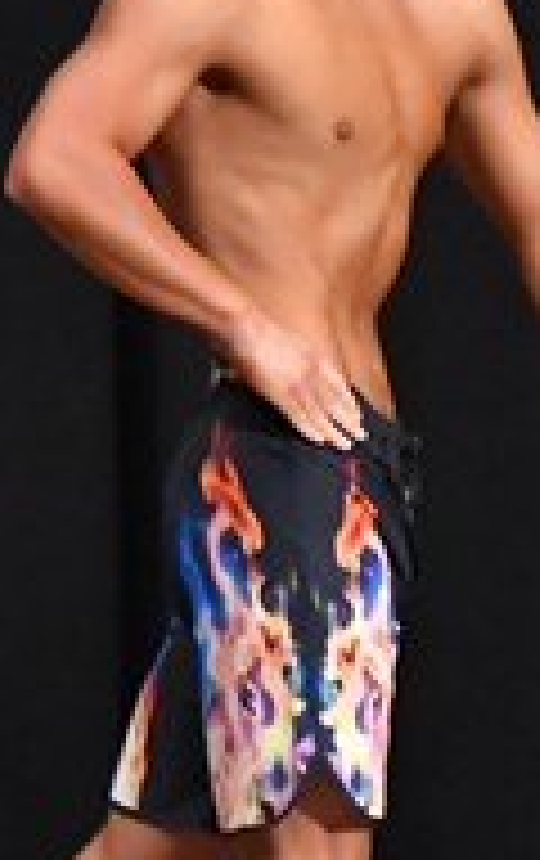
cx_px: 1708
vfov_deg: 2.5
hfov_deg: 1.6
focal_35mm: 834
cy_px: 446
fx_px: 19565
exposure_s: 1/400
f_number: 5.6
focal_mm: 135
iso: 8000
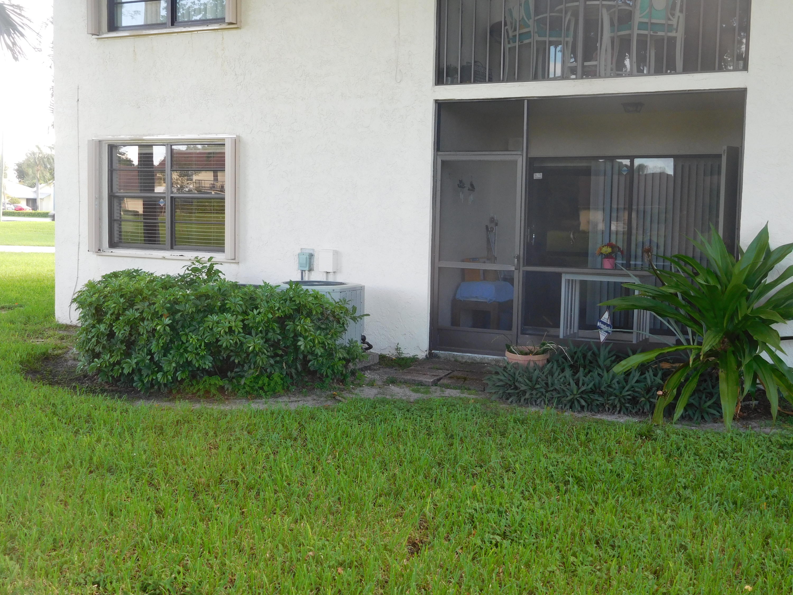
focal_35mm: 40
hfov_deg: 46.8
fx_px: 916
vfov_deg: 36.0
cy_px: 298
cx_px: 396
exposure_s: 1/50
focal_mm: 7.1
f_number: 3.9
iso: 125
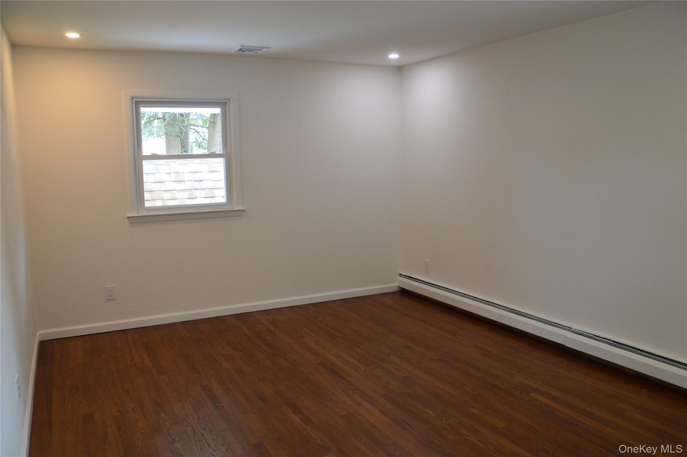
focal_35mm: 27
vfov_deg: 47.8
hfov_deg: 67.4
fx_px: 515
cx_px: 344
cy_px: 228
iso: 800
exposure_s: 1/60
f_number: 5.6
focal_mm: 18
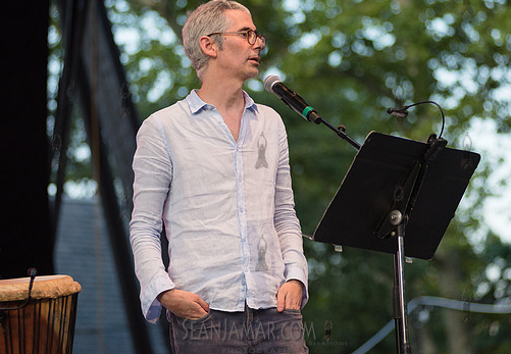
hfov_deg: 16.2
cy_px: 139
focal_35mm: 125
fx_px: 1796
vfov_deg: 11.3
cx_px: 237
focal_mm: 100
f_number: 2.8
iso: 1250
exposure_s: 1/1250
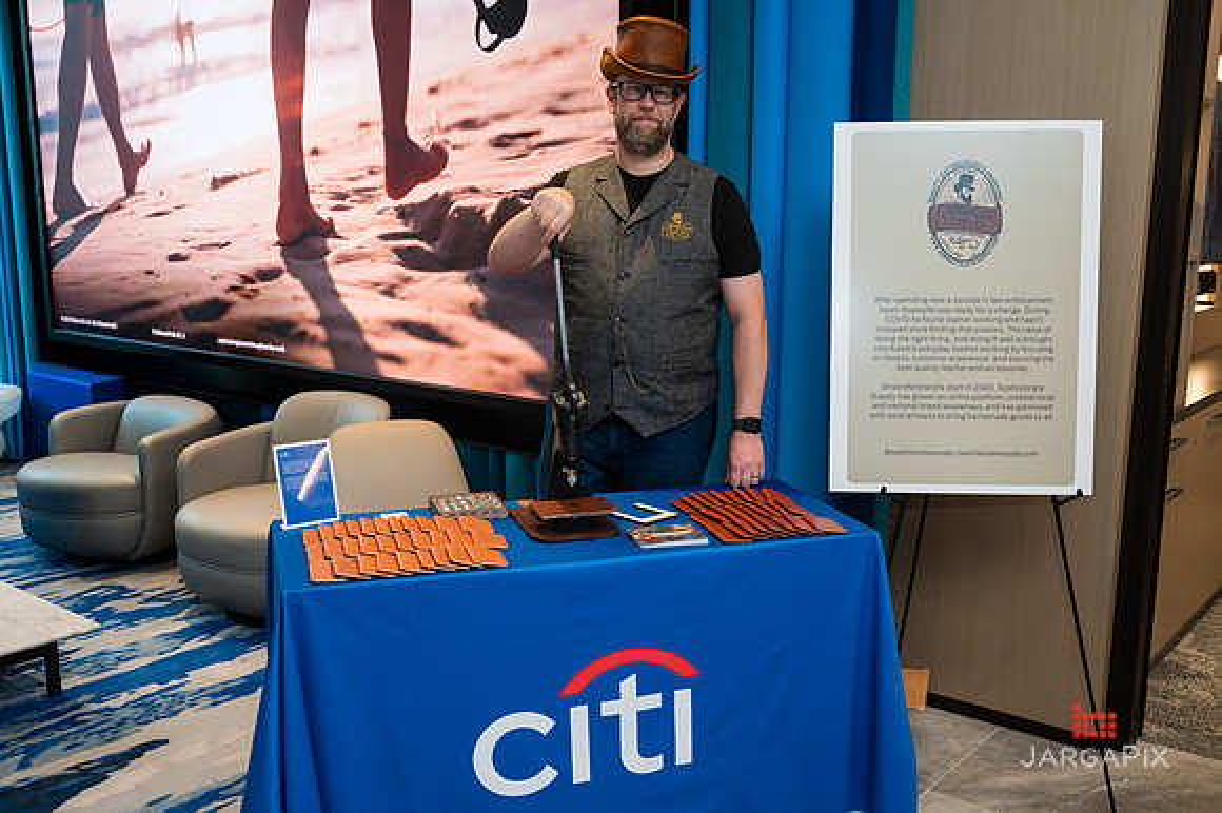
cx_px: 643
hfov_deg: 54.1
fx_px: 1196
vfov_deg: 37.5
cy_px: 428
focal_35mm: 35
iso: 400
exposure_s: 1/160
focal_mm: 33.5
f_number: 3.2
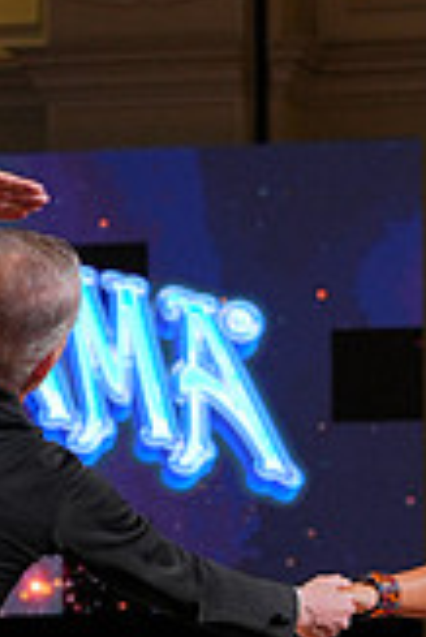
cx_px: 158
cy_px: 860
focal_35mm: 249
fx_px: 4410
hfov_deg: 5.5
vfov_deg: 8.1
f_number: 5
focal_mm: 70
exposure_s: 1/400
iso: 1250
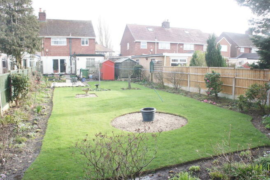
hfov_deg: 67.4
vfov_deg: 47.8
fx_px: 202
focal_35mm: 27
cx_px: 135
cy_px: 90
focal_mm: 18
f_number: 5.6
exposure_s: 1/80
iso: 200
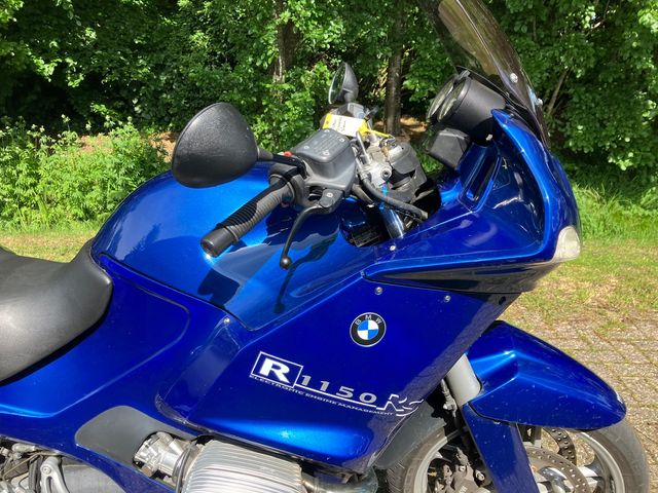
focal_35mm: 28
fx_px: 532
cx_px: 329
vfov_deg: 49.7
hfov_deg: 63.4
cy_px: 246
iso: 32
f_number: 1.8
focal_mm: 3.99
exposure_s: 1/397
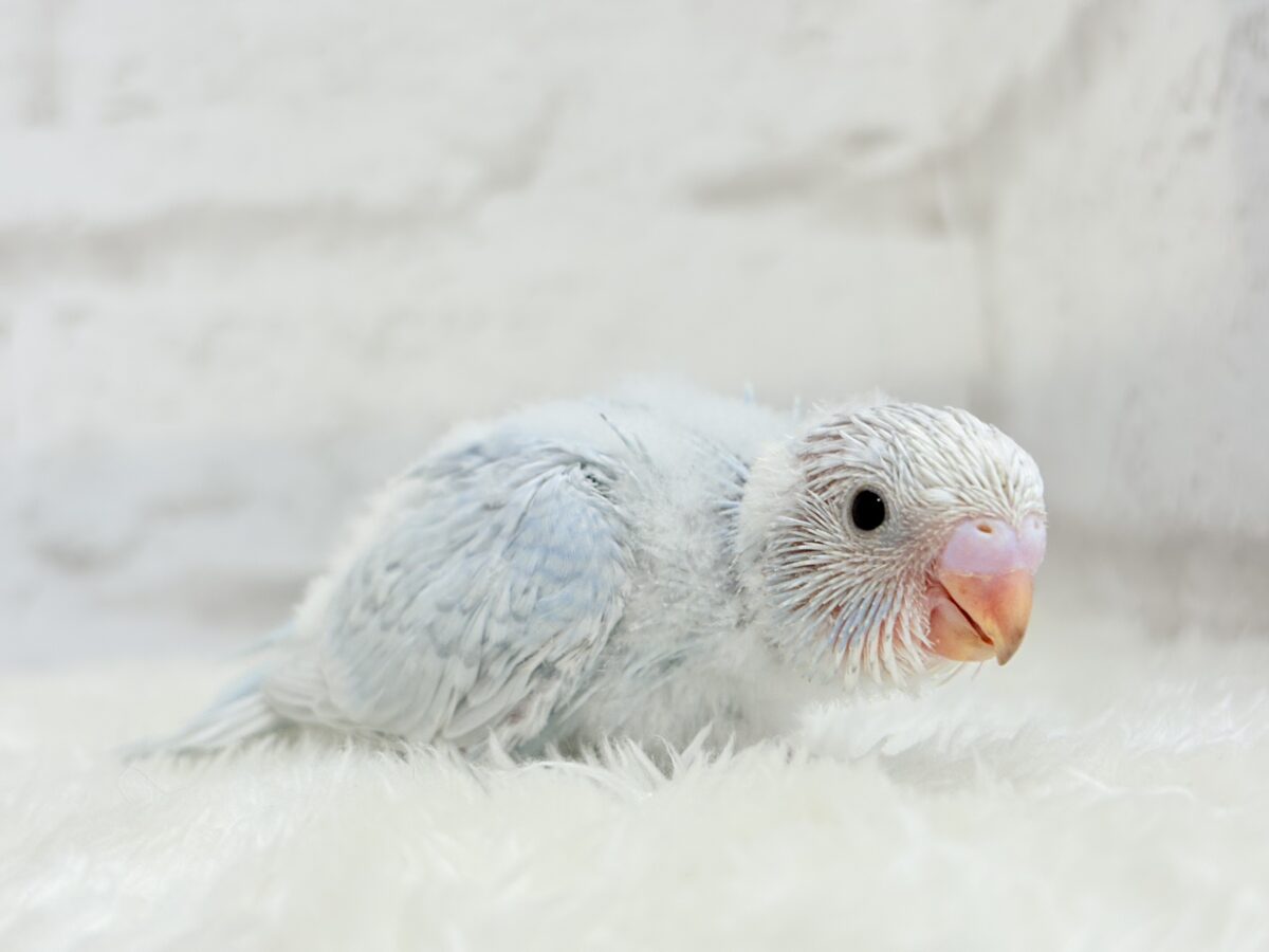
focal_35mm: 52
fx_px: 1906
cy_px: 476
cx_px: 634
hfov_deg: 36.8
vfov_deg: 28.0
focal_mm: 5.96
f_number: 1.6
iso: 64
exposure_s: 1/100
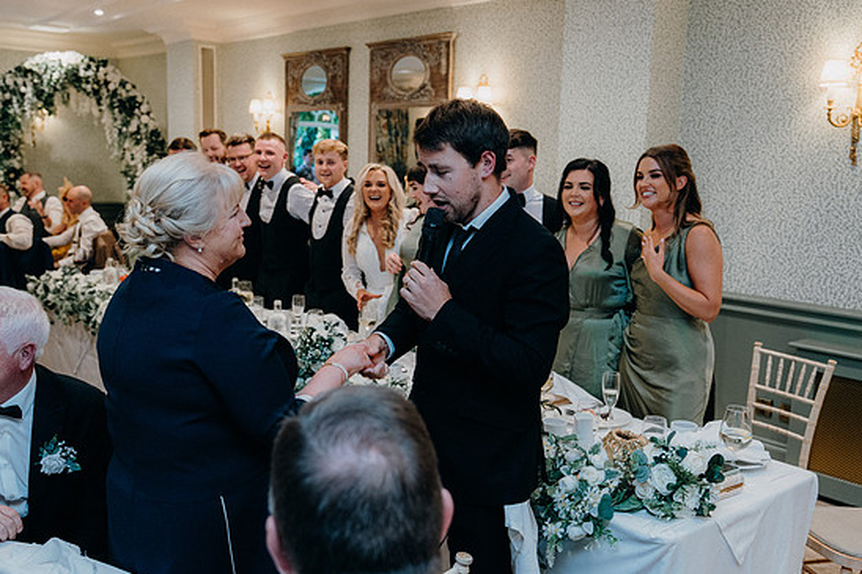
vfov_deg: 36.8
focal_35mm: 36
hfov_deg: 53.1
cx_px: 431
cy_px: 292
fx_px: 862
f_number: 3.5
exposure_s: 1/100
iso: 2500
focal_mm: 34
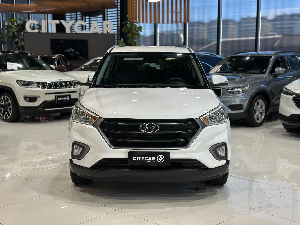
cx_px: 150
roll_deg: -0.7
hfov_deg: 39.7
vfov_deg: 30.3
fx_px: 416
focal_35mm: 48
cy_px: 112
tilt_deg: -8.0
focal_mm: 6.86
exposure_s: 1/120
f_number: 1.78
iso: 100
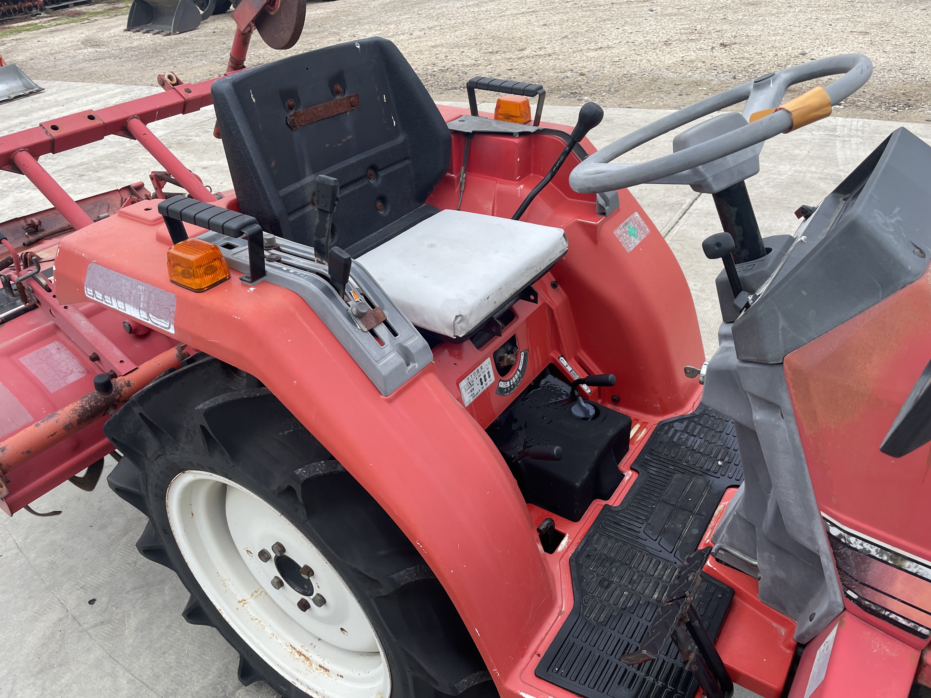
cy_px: 349
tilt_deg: -33.1
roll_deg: +5.4
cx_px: 466
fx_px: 699
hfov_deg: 67.3
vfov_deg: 53.1
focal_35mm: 26
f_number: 1.6
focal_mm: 4.2
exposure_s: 1/121
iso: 64
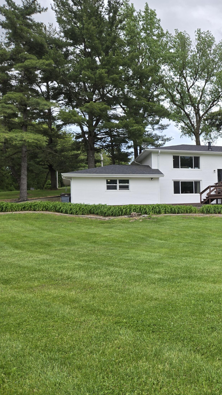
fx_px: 356
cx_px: 231
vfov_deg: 58.0
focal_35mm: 34
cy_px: 198
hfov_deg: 31.5
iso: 25
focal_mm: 5.4
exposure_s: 1/873
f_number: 1.8
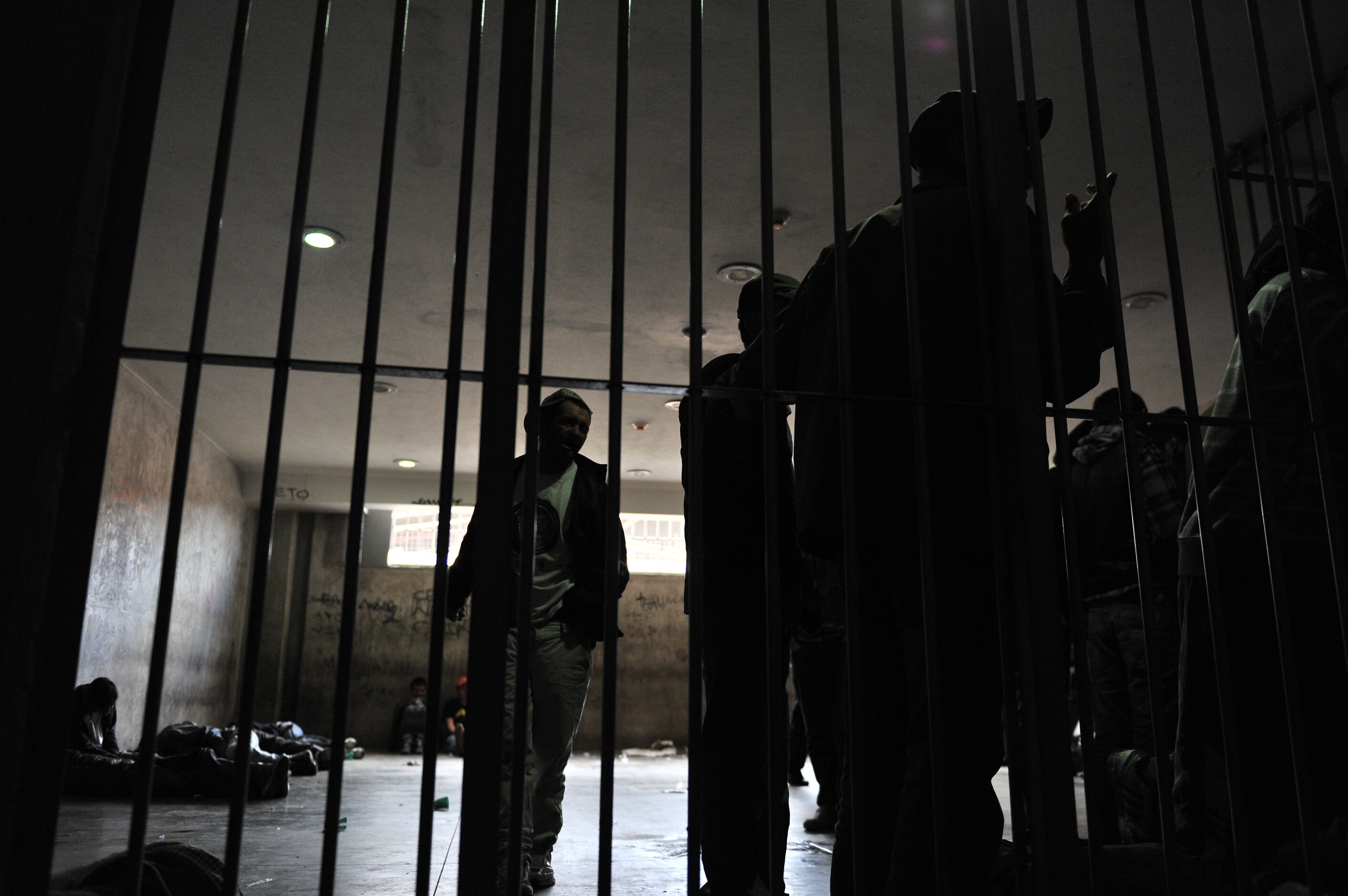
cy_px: 448
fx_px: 1048
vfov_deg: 46.3
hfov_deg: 65.5
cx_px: 674
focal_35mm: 28
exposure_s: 1/250
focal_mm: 28
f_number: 2.8
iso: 1600
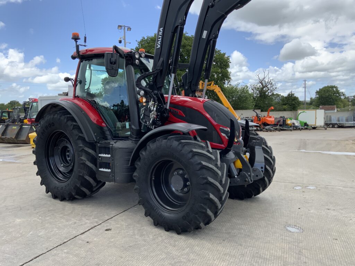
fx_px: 297
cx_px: 178
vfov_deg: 48.2
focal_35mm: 29
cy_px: 133
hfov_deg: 61.7
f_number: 1.8
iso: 16
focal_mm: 3
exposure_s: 1/829
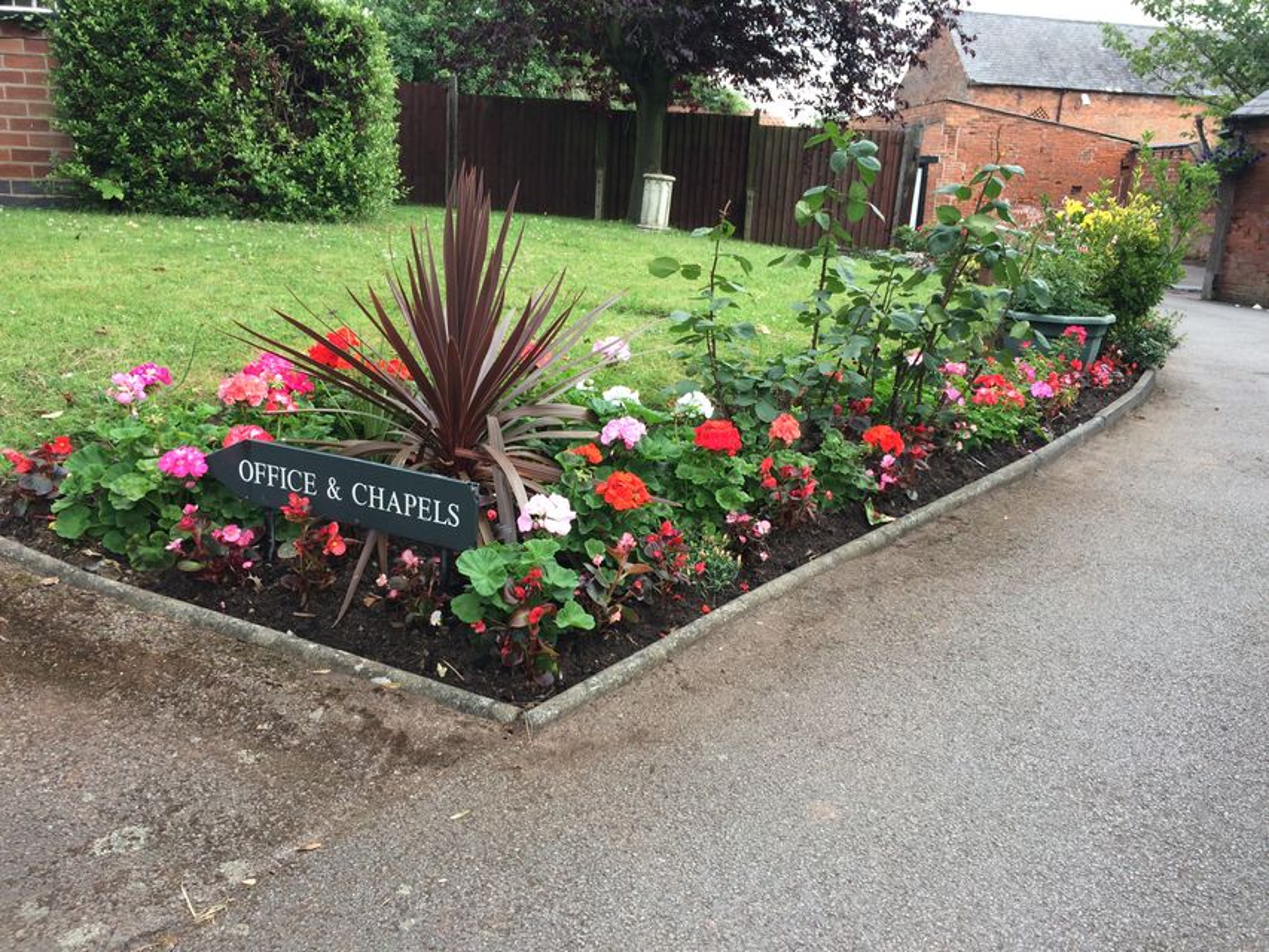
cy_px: 476
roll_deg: -2.5
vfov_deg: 48.2
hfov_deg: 61.7
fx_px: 1063
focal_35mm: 29
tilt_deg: -14.3
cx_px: 634
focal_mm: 4.15
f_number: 2.2
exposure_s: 1/206
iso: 32
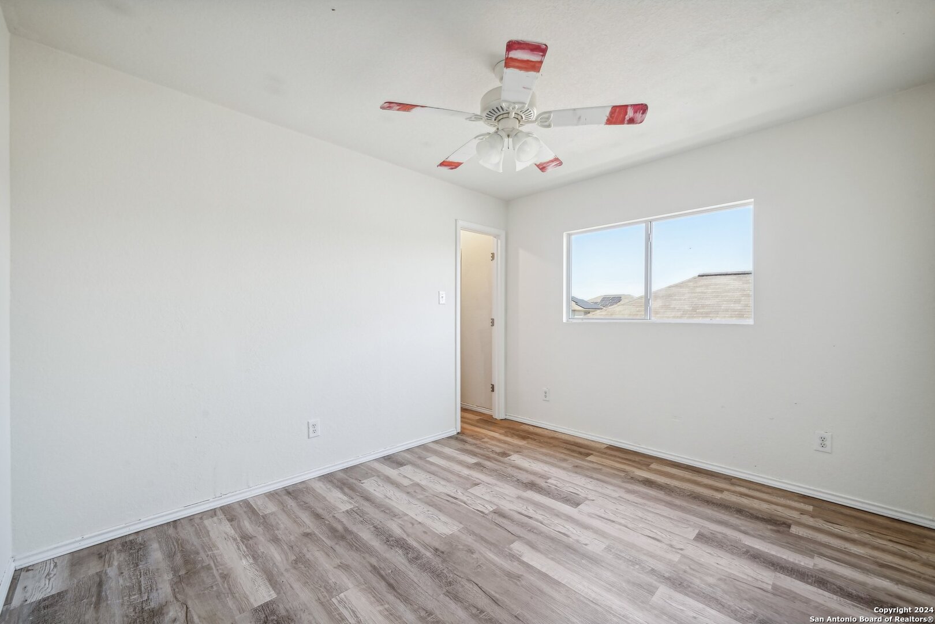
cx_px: 468
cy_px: 312
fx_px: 364
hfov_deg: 104.3
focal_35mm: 14
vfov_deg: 81.2
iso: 800
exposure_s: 1/60
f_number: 9
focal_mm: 14
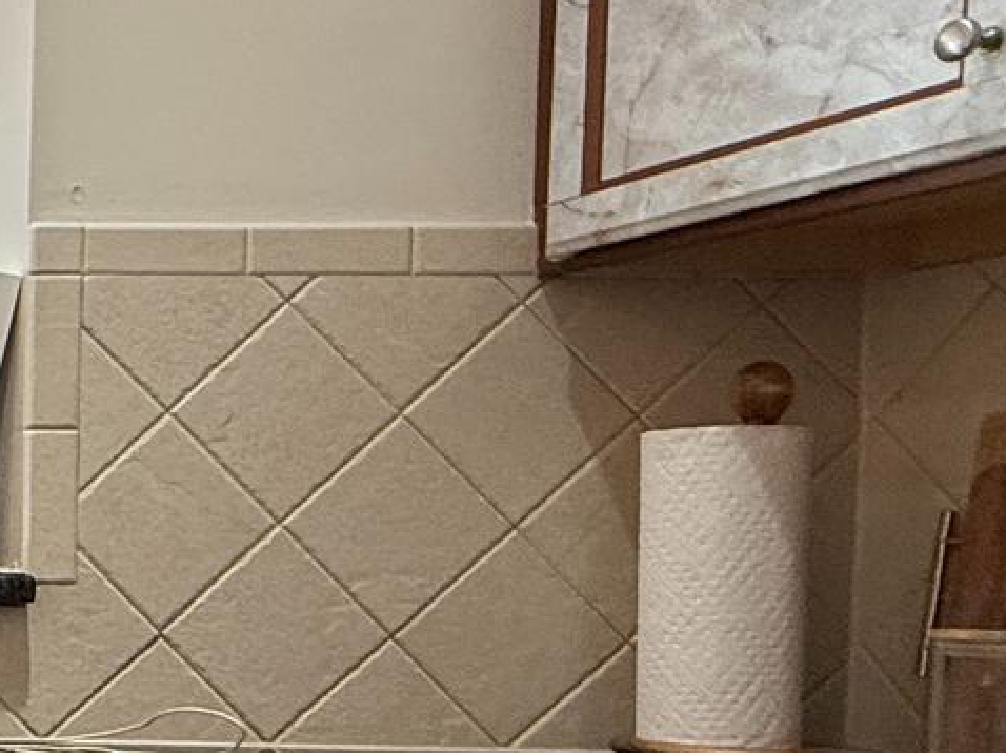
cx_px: -869
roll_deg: -0.5
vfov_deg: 23.9
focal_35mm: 60
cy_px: 648
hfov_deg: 20.6
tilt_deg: -2.5
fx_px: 1743
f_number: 2.2
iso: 125
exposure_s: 1/120
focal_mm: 2.22
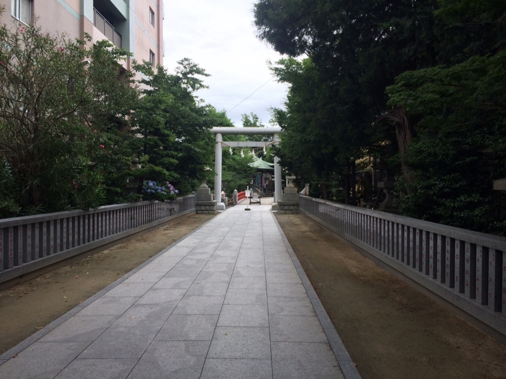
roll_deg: -0.3
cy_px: 190
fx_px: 424
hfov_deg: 61.7
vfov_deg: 48.2
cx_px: 253
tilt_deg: -0.2
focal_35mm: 29
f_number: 2.2
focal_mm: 4.15
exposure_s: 1/380
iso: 32
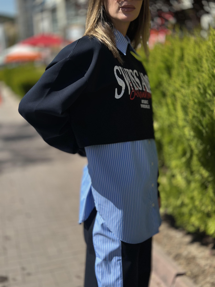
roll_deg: +1.1
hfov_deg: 30.3
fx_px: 398
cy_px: 144
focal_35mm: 48
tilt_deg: -16.0
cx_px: 108
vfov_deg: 39.7
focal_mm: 6.86
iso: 80
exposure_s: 1/1953
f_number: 1.78
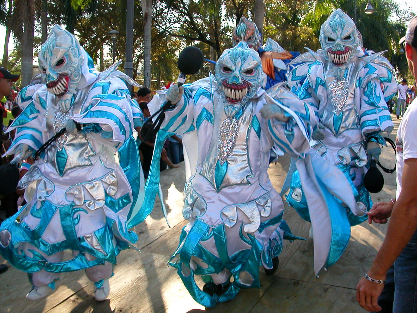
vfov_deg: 38.7
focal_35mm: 37
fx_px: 446
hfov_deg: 50.1
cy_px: 156
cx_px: 208
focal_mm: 5.6
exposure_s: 1/151
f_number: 4.5
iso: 100
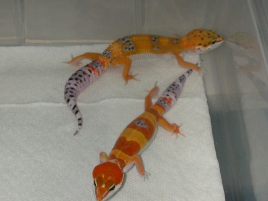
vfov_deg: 22.9
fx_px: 495
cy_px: 100
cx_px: 134
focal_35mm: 64
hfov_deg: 30.3
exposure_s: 1/59.9
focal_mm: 9.7
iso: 100
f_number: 5.9
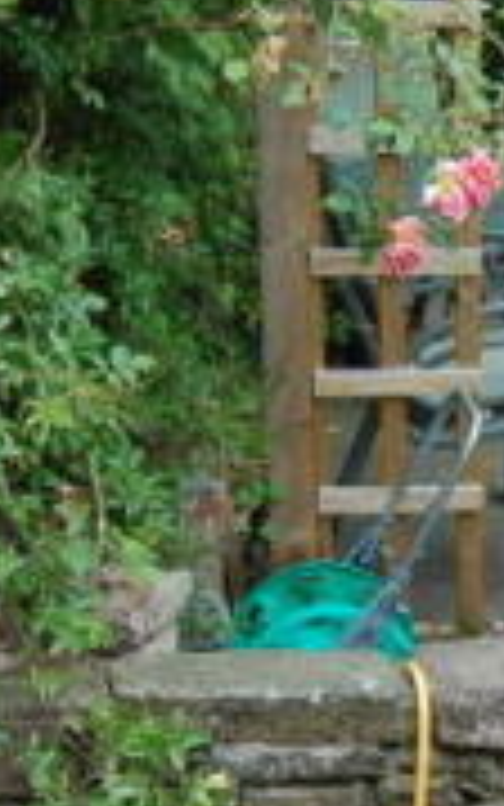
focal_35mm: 129
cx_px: 702
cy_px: 475
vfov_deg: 16.2
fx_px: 2830
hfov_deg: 9.9
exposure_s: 1/80
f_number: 4.5
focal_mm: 23
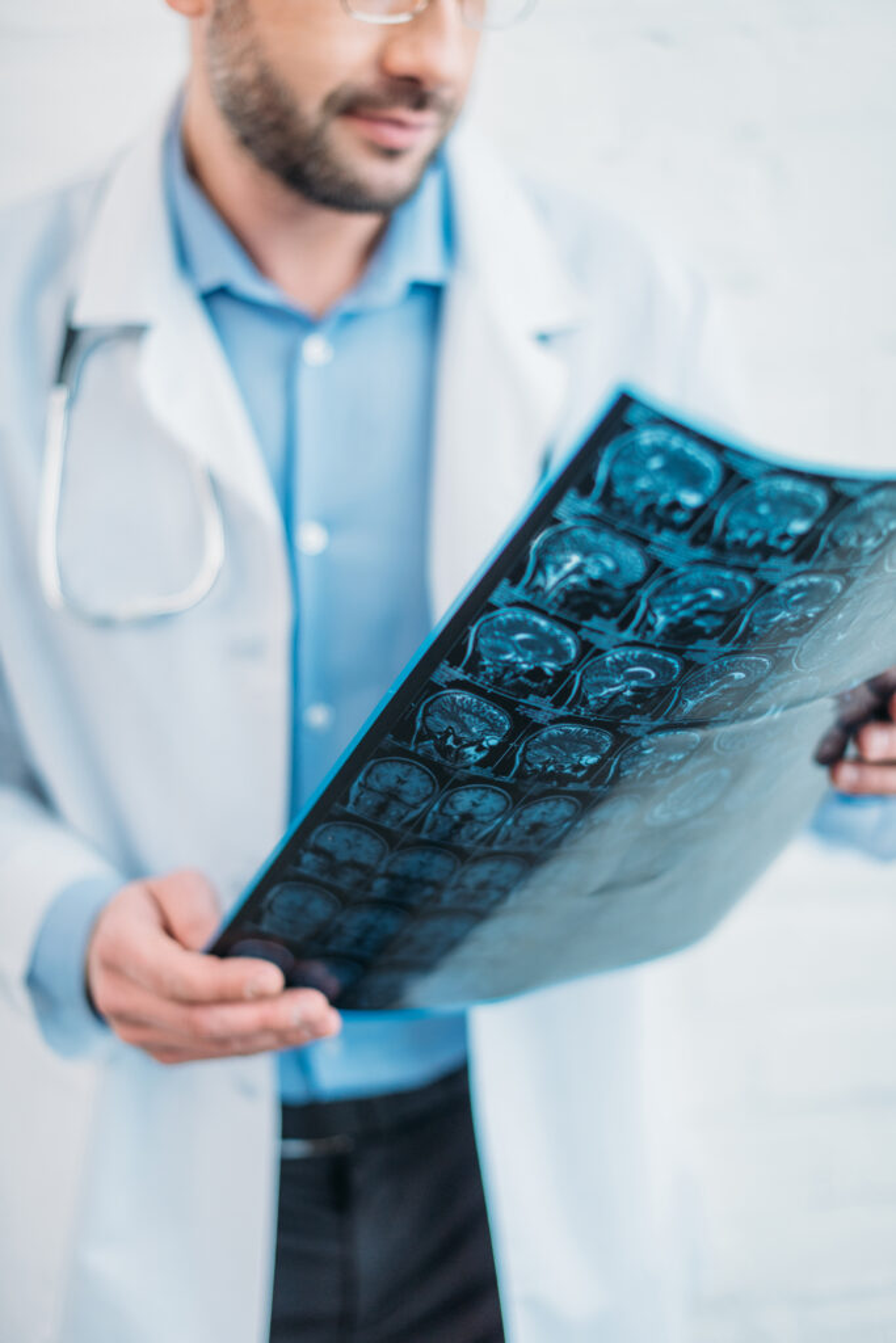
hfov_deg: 27.0
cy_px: 672
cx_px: 448
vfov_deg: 39.6
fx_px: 1866
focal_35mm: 50
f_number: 2
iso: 320
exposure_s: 1/200
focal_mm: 50
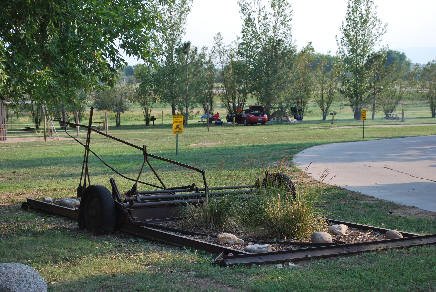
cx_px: 218
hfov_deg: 29.2
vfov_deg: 19.8
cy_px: 146
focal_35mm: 69
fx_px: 837
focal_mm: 46
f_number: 6.3
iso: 100
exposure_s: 1/160
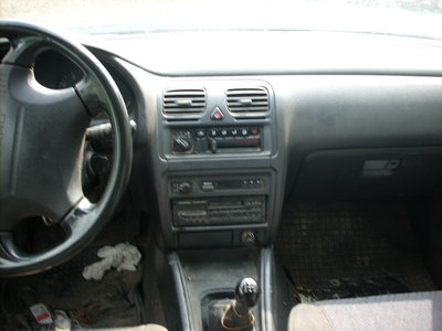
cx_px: 221
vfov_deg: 38.7
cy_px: 166
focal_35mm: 37
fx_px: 472
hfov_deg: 50.1
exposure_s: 1/50.4
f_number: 2.8
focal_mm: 6.2
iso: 64
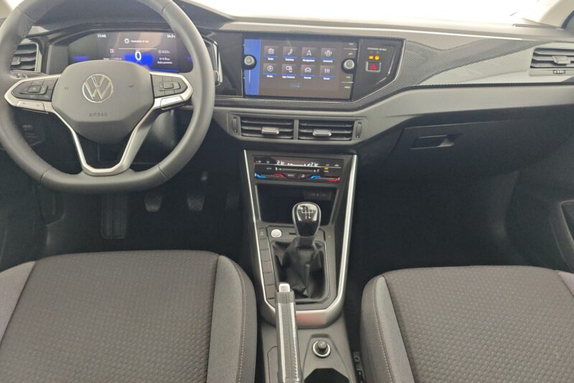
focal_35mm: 24
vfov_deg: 53.0
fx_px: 383
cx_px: 287
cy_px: 168
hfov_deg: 73.7
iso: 449
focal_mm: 6.55
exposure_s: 1/86.3
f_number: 1.6
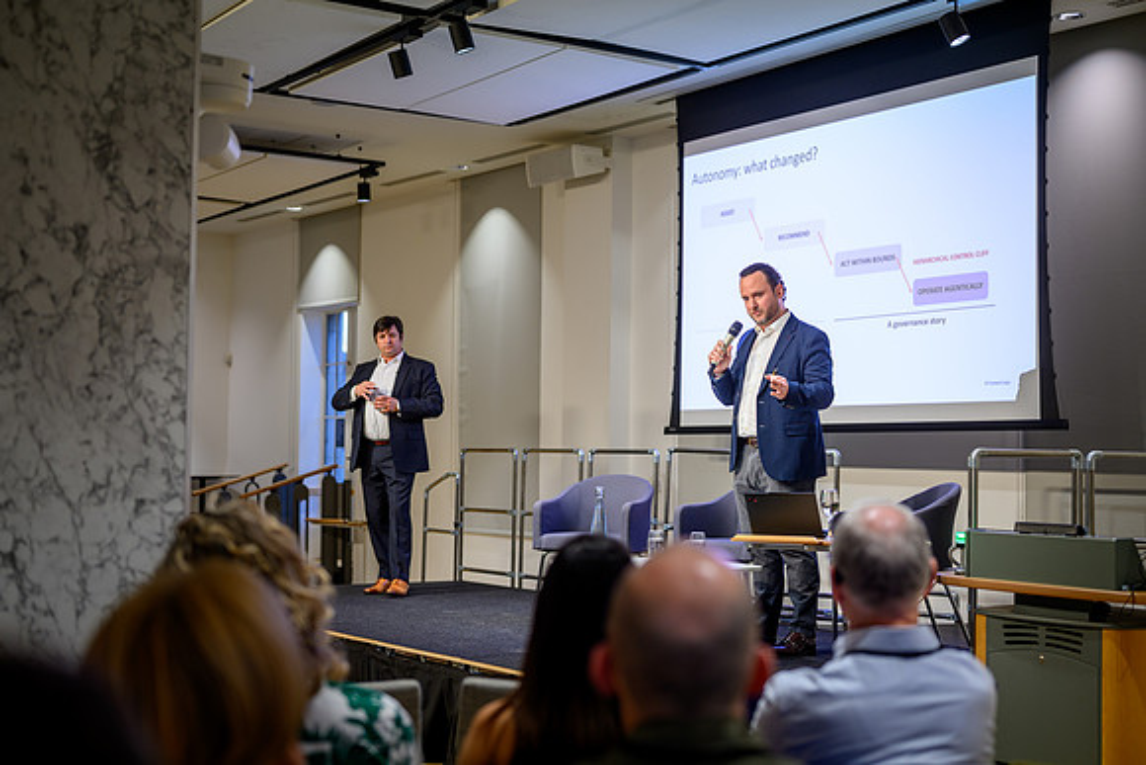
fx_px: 1592
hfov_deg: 39.6
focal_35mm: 50
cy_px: 382
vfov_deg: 27.0
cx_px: 573
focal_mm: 50
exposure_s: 1/200
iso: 360
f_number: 2.2
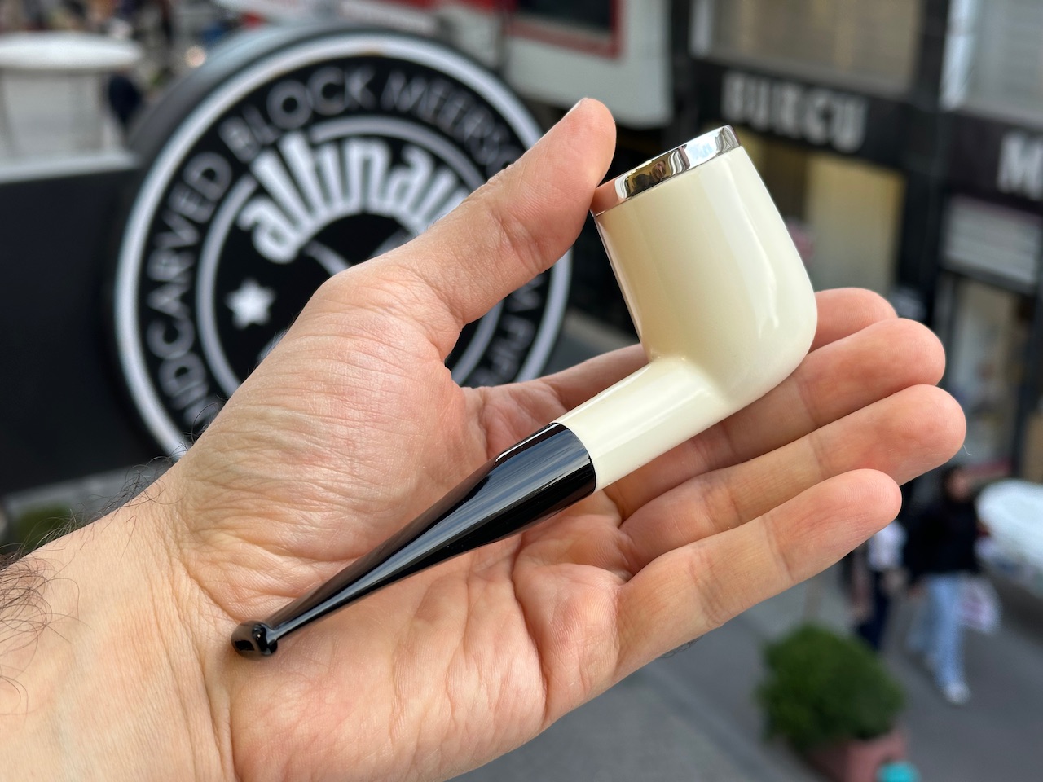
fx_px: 1446
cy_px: 391
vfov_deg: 30.3
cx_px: 522
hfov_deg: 39.7
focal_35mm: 48
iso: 50
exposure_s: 1/121
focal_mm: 6.86
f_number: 1.78
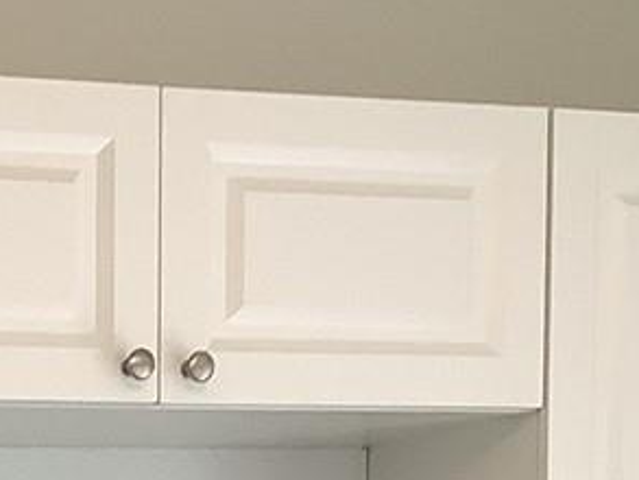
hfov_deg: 11.1
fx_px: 3121
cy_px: 1233
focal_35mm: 169
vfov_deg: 8.0
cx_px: -423
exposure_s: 1/60
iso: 64
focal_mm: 3.3
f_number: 2.4
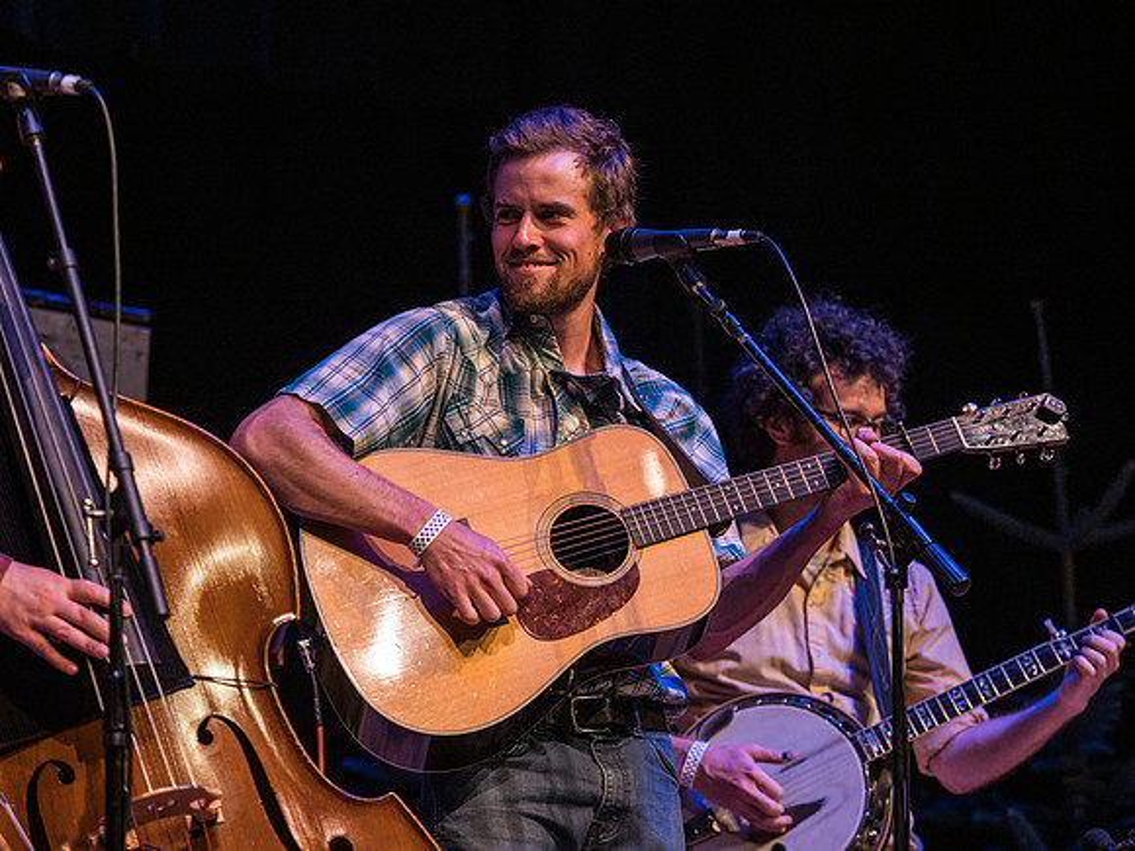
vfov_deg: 7.8
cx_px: 568
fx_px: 6230
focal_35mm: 190
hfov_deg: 10.4
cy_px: 426
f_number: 2.8
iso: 800
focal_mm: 95
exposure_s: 1/250
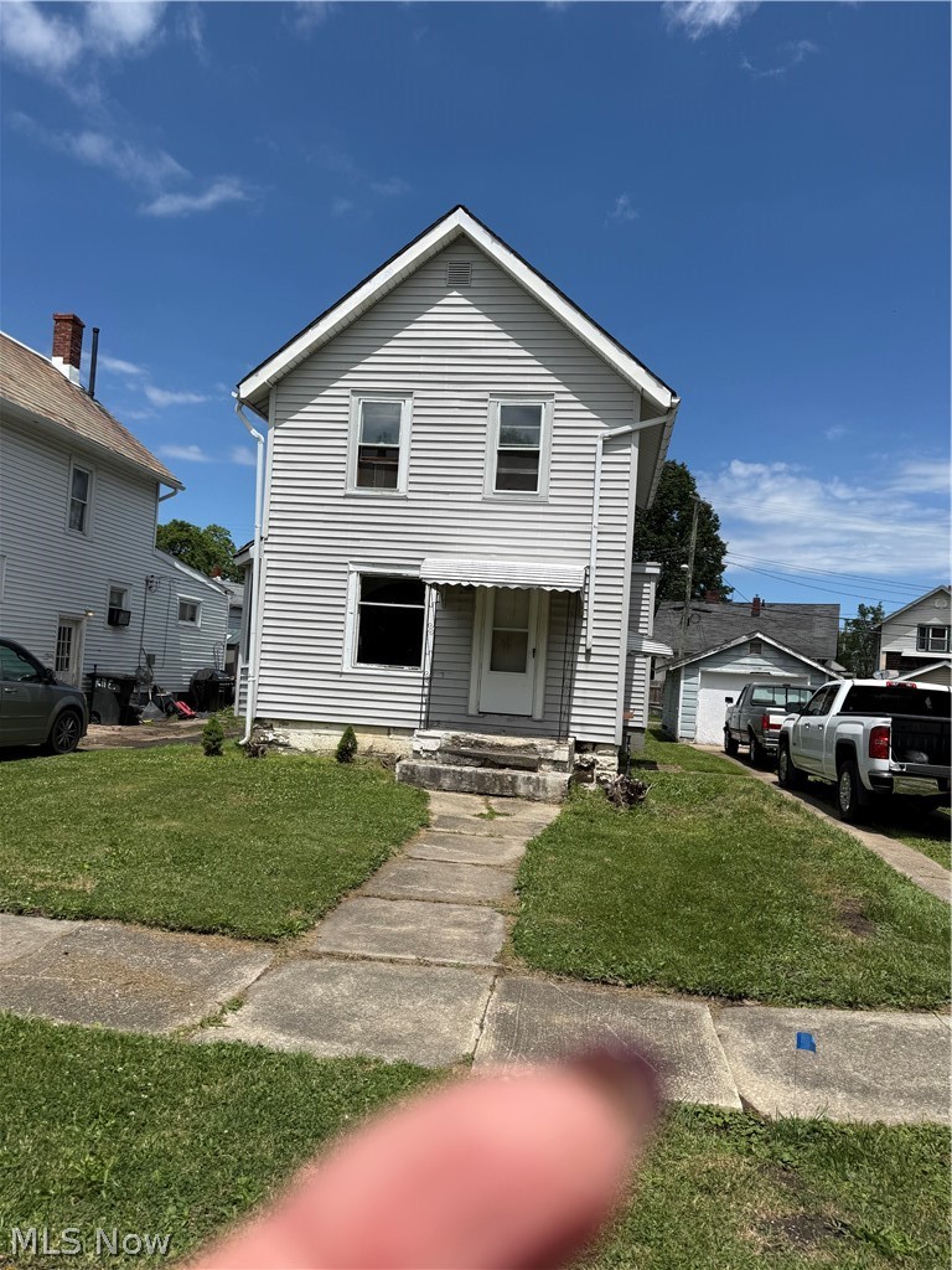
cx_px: 476
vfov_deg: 71.6
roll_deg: -4.3
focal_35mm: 24
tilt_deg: +2.7
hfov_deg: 56.8
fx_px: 880
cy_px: 635
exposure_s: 1/8130
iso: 80
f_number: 1.78
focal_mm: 6.76
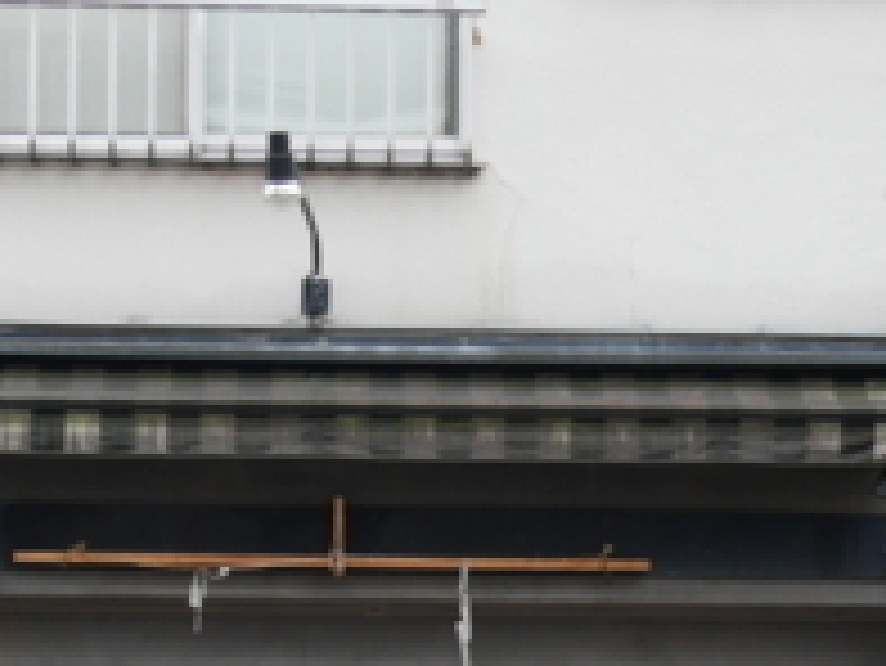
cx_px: 355
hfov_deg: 14.7
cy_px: 929
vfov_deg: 10.8
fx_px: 3432
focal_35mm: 134
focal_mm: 22
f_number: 4.9
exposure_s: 1/60
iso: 200
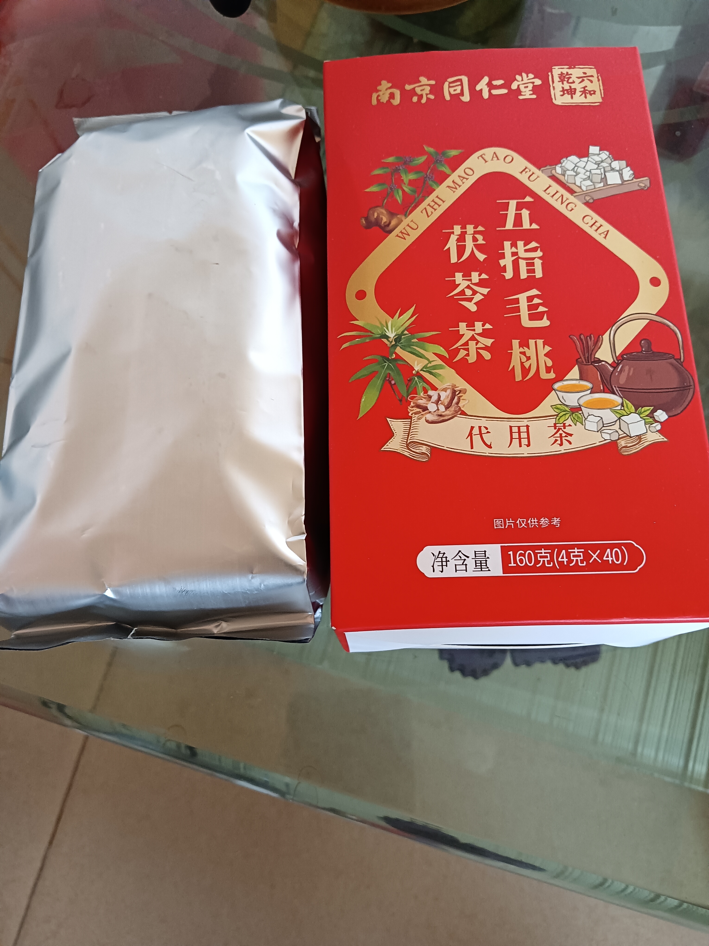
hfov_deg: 51.4
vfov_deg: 65.3
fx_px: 737
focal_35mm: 27
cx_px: 354
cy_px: 473
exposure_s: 1/25
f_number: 1.8
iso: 1940
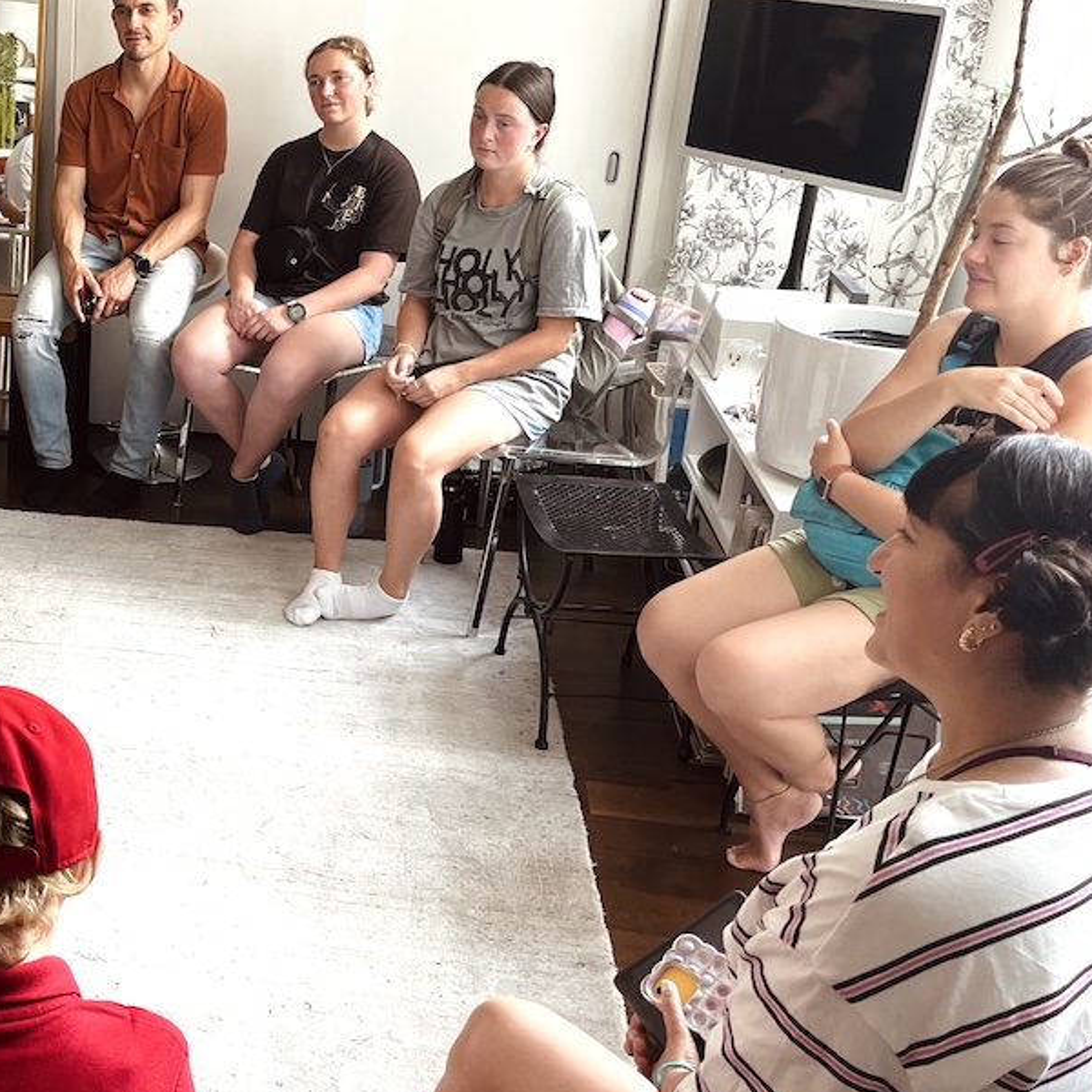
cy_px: 482
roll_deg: -1.6
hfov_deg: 34.4
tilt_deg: -20.1
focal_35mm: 46
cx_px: 78
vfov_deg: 36.7
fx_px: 1642
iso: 80
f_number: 1.6
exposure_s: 1/60
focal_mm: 5.1
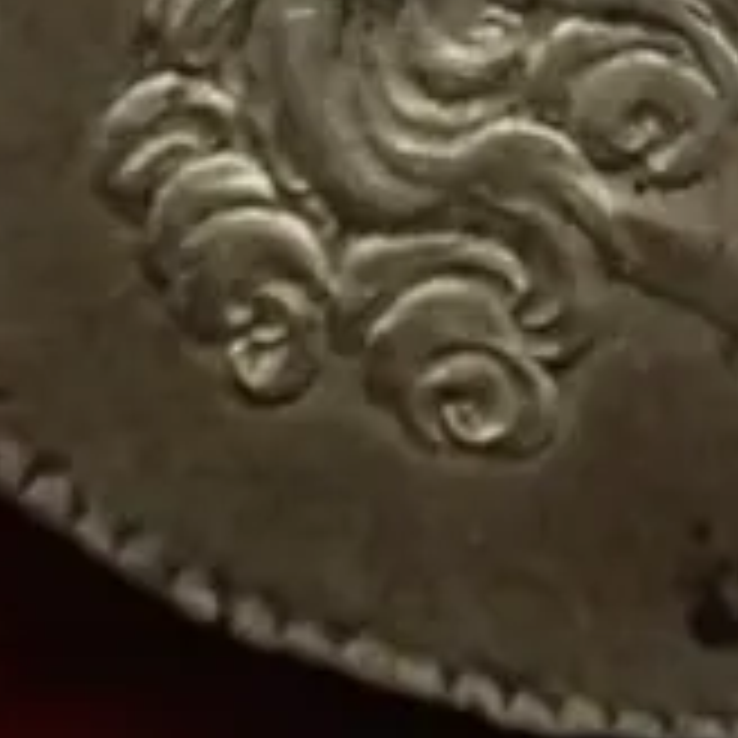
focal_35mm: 129
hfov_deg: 13.3
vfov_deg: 12.6
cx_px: 810
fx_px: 3112
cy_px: -495
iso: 1000
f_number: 2.3
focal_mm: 5.5
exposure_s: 1/30
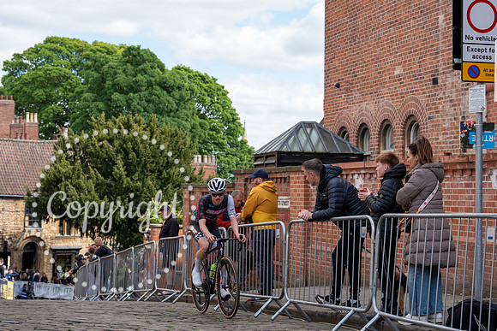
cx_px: 248
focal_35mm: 70
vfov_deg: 19.5
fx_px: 967
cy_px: 166
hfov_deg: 28.8
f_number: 5
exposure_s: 1/1000
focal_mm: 70
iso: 640
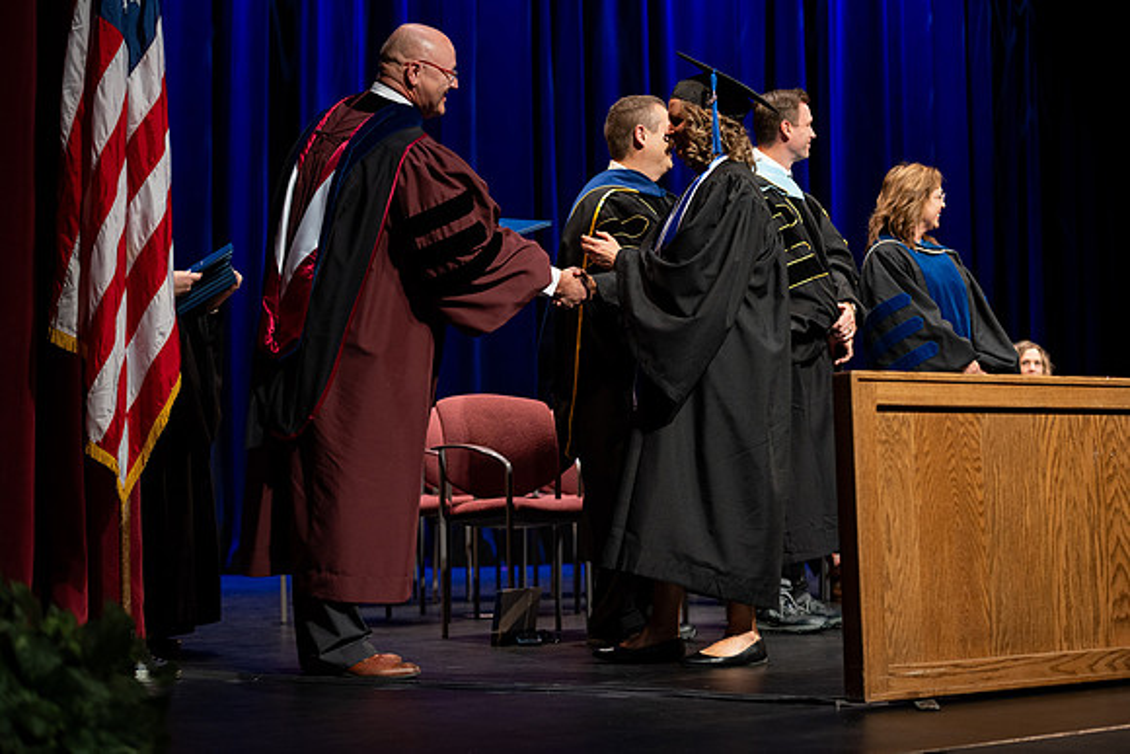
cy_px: 377
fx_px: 2198
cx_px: 565
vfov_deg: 19.5
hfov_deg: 28.8
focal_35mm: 70
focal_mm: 70
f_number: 2.8
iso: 640
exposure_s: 1/250
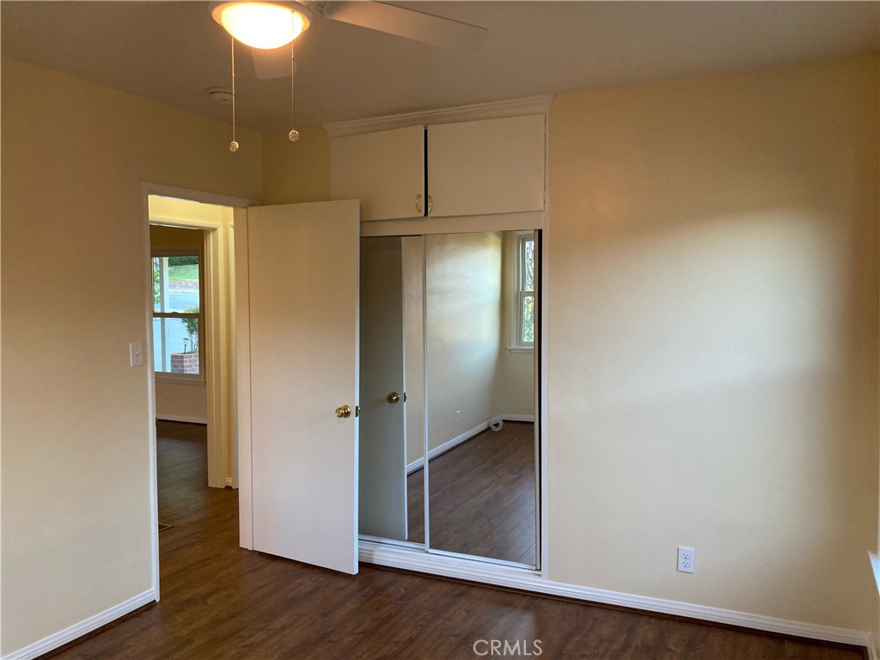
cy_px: 330
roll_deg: -0.5
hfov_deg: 63.4
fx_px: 712
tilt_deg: -2.8
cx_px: 440
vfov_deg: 49.7
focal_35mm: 28
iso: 80
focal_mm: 3.99
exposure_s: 1/60
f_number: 1.8
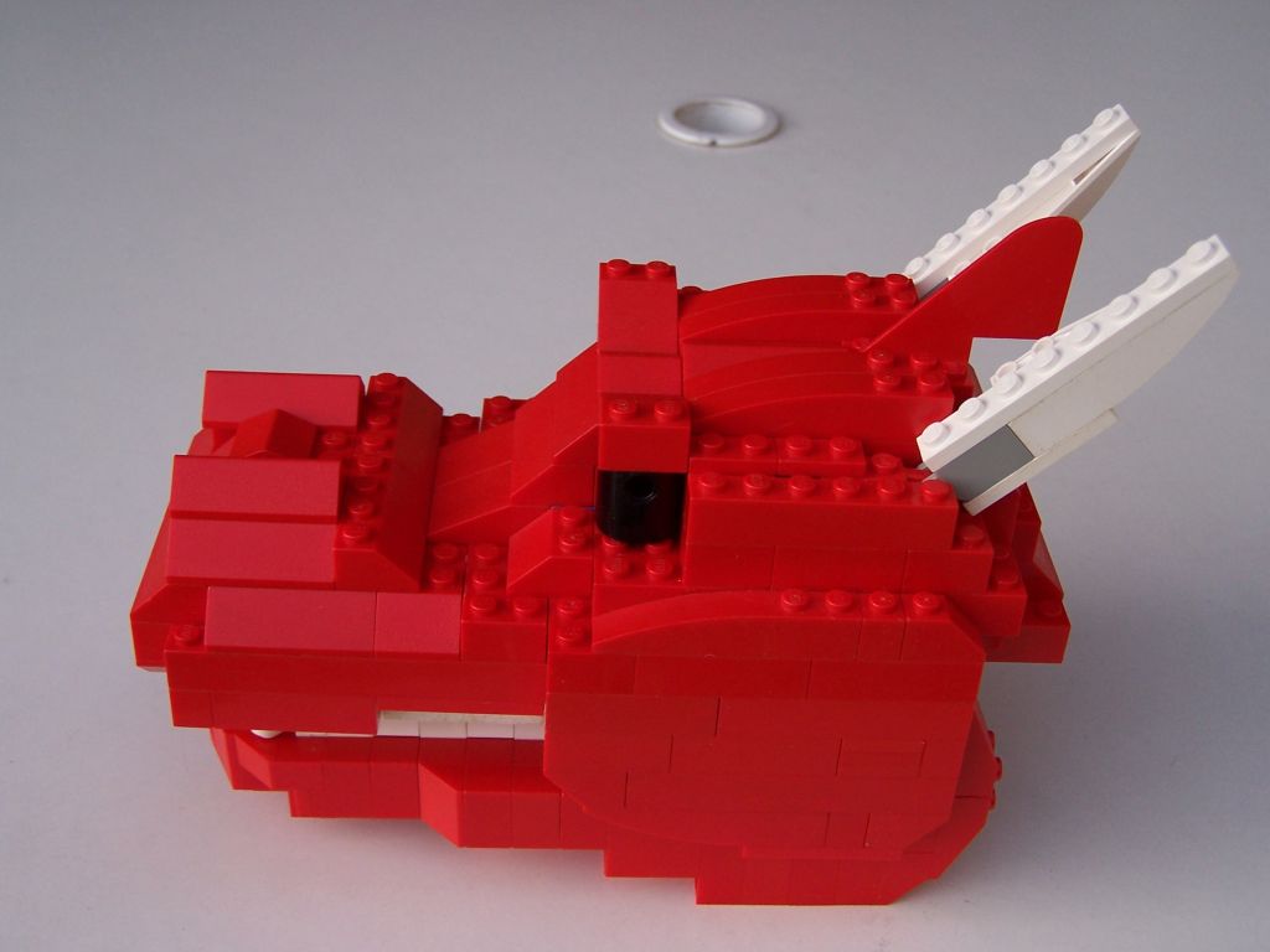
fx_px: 1761
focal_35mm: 48
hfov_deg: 39.7
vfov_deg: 30.3
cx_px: 635
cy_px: 476
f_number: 3
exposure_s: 1/250
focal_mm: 8
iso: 80
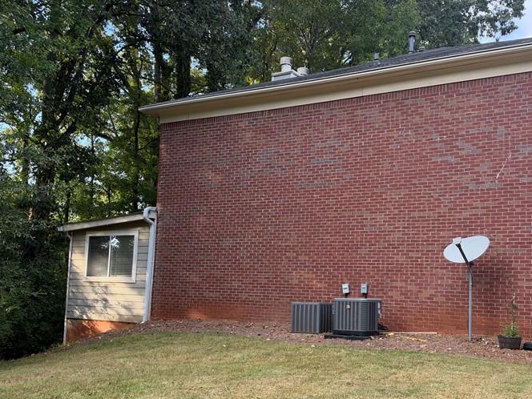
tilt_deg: +5.5
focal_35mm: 37
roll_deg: -1.9
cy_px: 251
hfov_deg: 49.6
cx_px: 339
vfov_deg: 38.4
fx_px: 569
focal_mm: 6.93
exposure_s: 1/320
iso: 80
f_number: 1.8
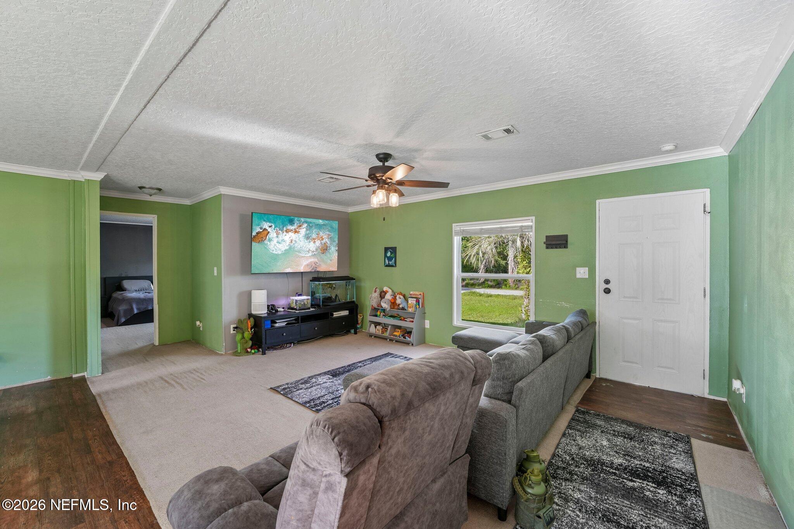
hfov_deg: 104.3
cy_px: 264
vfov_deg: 81.2
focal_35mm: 14
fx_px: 309
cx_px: 397
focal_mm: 14
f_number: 11
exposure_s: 1/2
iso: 100
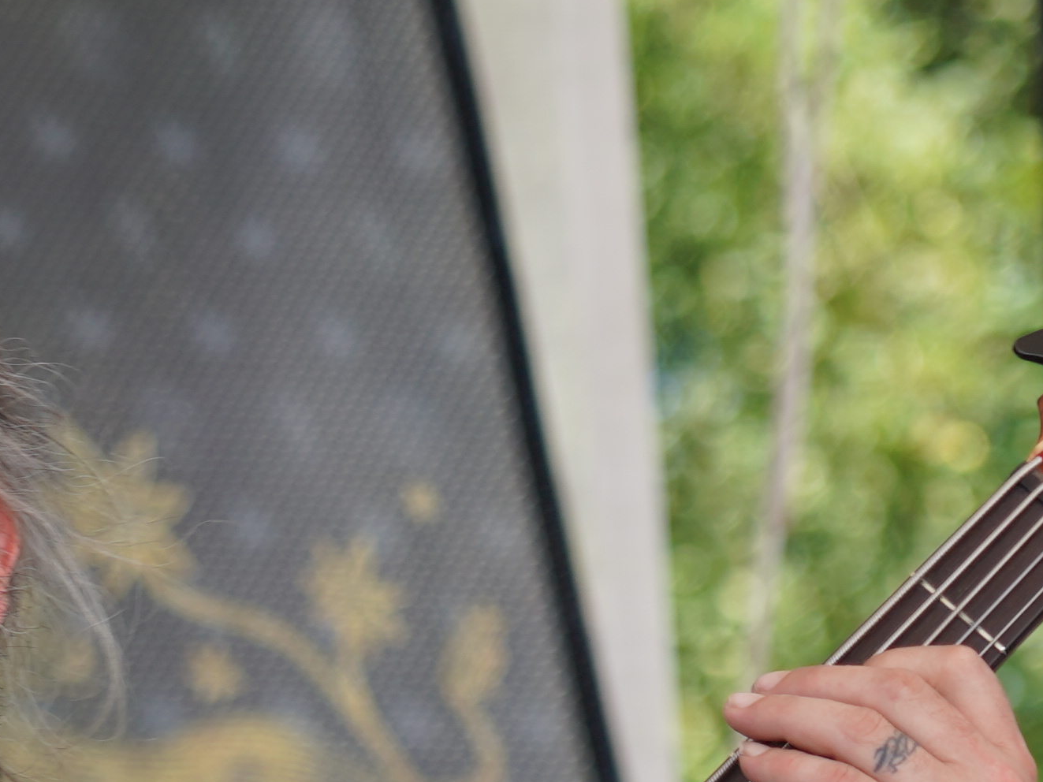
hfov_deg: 4.3
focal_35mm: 458
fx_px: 13799
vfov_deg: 3.2
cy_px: 1000
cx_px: -188
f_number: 4
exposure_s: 1/250
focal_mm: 105
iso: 100
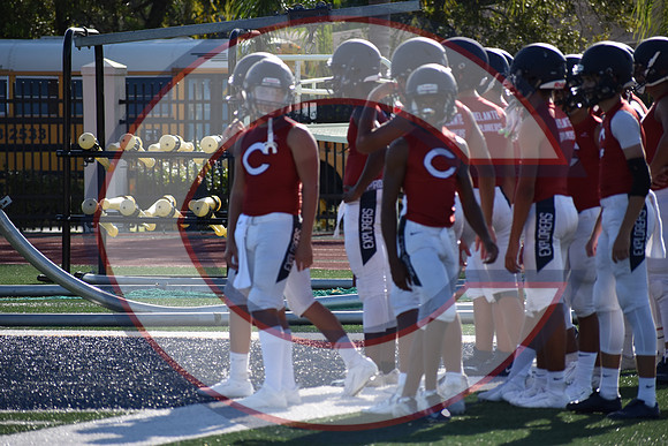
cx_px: 334
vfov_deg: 4.2
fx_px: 6124
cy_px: 223
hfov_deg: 6.2
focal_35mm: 330
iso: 400
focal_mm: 220
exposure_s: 1/1600
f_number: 5.6
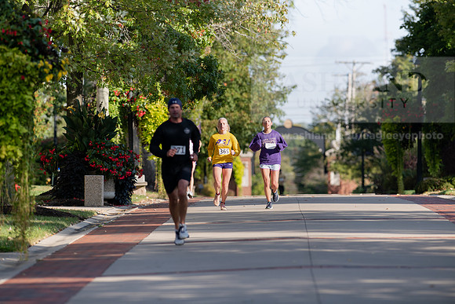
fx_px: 3792
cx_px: 228
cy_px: 152
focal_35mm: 300
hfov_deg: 6.9
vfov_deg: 4.6
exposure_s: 1/640
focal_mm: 300
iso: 200
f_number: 4.5
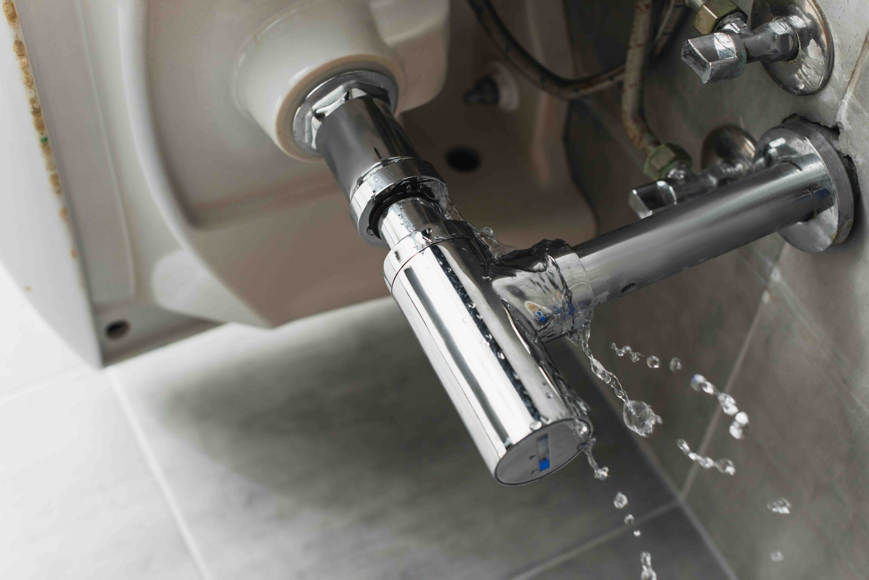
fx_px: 1207
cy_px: 290
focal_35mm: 50
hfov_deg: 39.6
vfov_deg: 27.0
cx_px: 434
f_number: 4.5
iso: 200
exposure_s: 1/200
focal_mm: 50
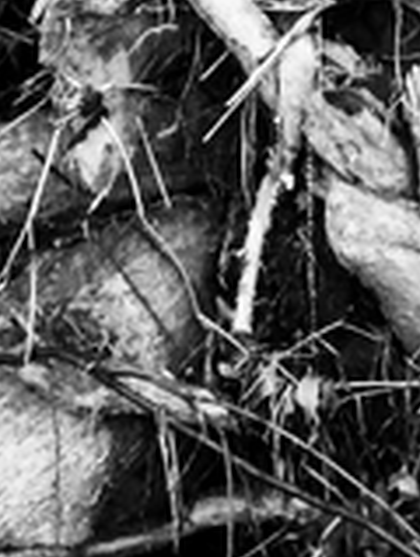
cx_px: 70
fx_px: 2933
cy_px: -858
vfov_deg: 9.4
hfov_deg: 8.2
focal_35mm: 182
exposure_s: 1/25
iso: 40
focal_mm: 4.15
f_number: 2.2
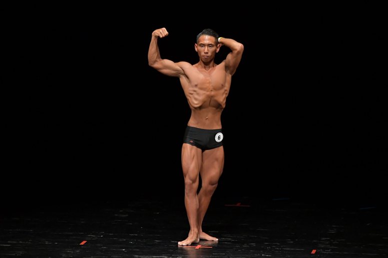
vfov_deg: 4.8
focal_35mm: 285
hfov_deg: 7.2
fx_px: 3070
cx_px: 194
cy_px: 129
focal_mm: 190
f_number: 5.6
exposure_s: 1/400
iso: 3200
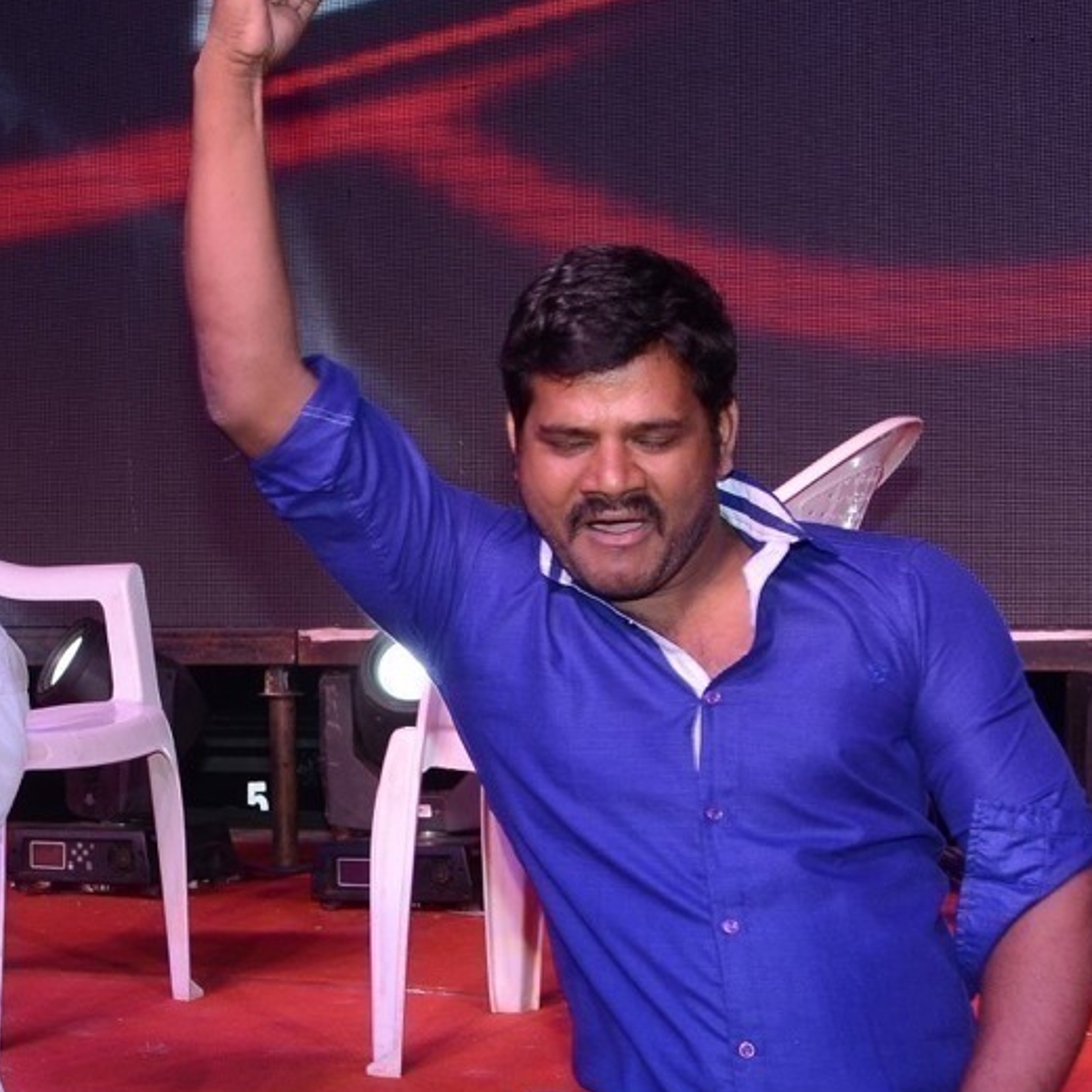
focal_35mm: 94
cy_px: 705
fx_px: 3355
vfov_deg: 18.4
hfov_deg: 18.3
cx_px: 178
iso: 640
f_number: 6.3
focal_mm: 32
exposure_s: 1/125
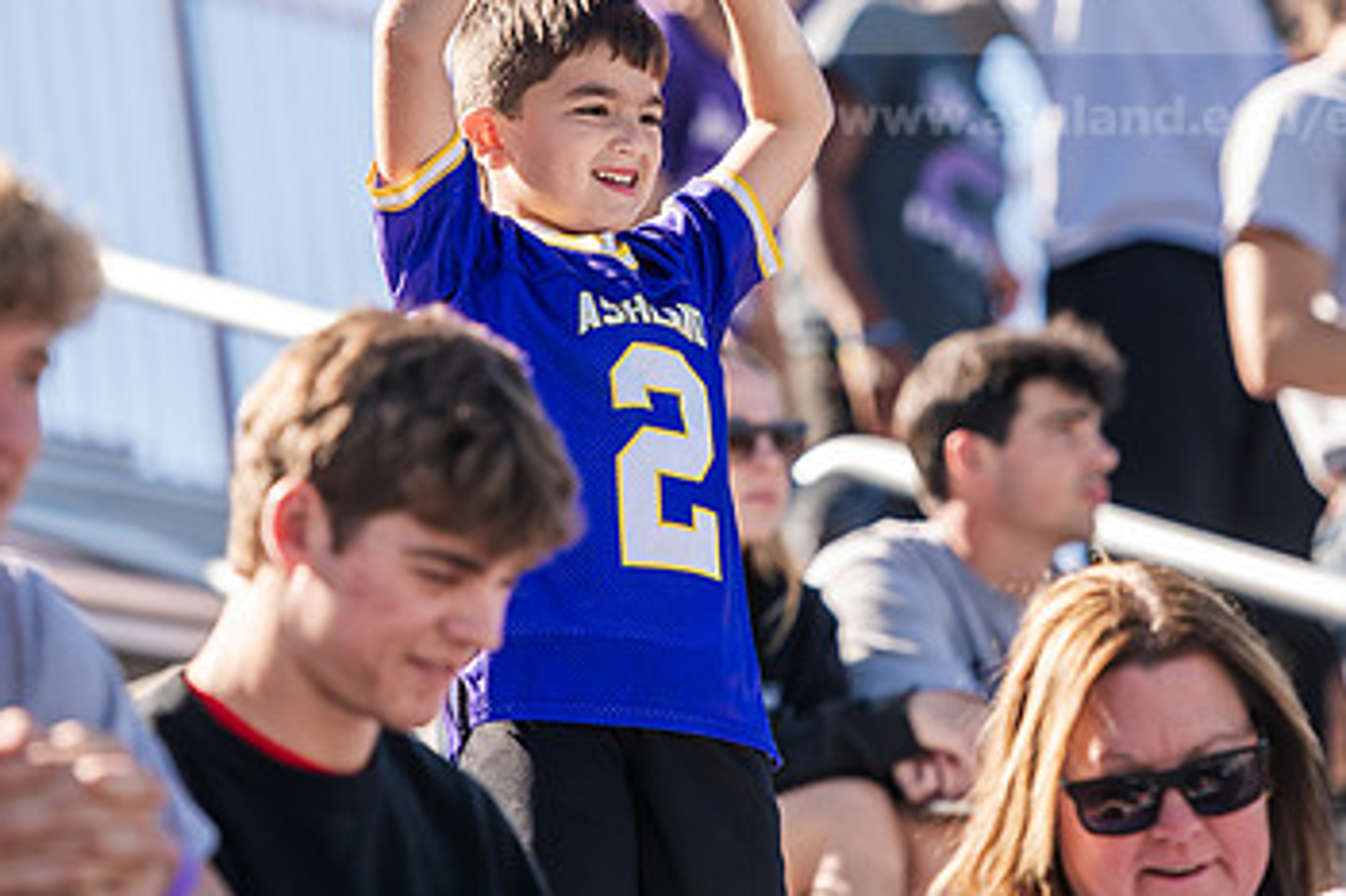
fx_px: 10538
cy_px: 198
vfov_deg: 4.9
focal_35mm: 282
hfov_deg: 7.3
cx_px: 661
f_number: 3.2
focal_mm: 170
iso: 125
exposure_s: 1/640
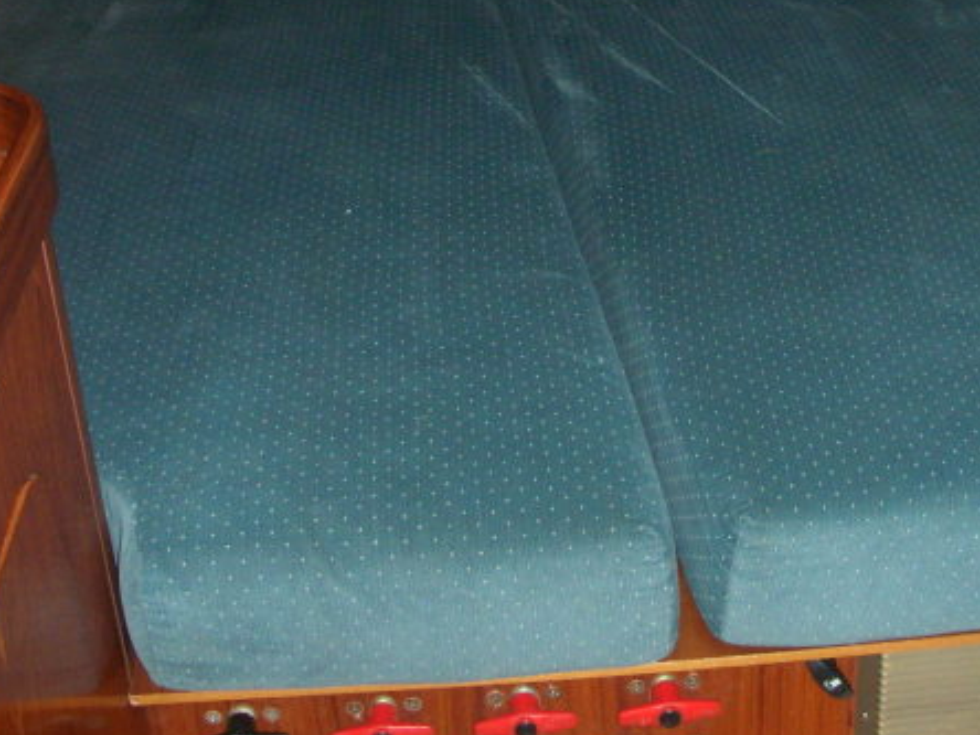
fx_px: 1784
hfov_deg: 30.3
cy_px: 102
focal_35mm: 63
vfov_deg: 22.8
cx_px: 713
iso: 162
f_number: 3
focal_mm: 5.8
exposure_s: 1/60.1
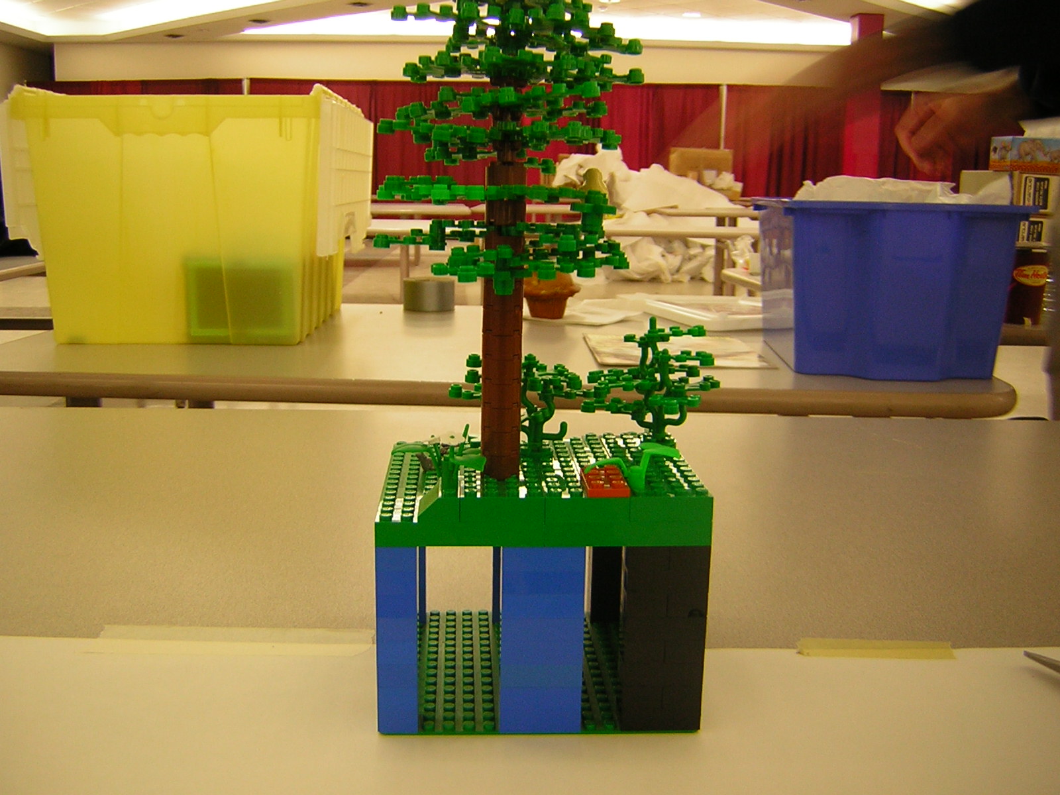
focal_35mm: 36
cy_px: 398
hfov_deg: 51.4
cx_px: 530
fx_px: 1102
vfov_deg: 39.7
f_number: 2.6
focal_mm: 4.7
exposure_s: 1/6.5
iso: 50
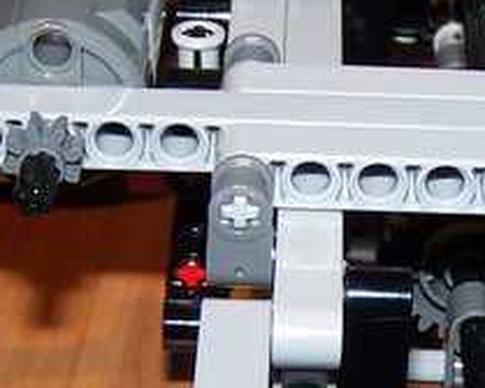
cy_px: 307
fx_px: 2037
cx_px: 494
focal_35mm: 142
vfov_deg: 10.8
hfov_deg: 13.4
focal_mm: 6.3
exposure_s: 1/60
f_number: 2.8
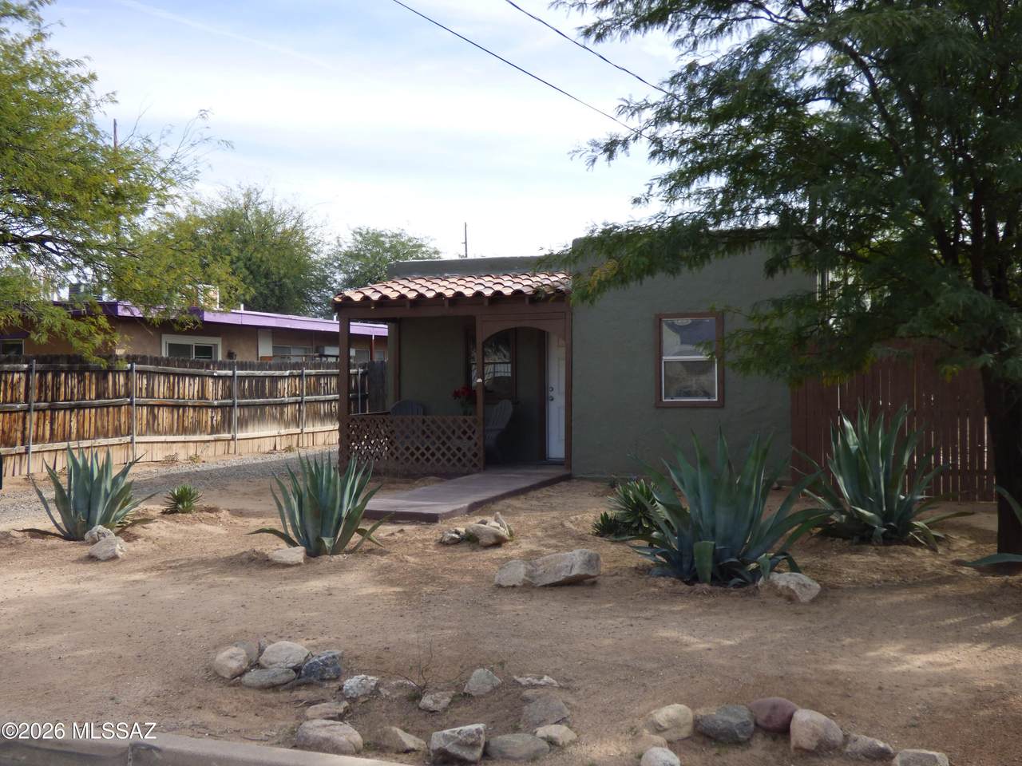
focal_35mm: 39
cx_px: 511
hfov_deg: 47.9
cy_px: 383
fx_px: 1151
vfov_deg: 36.8
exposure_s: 1/500
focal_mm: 6.8
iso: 100
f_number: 3.5
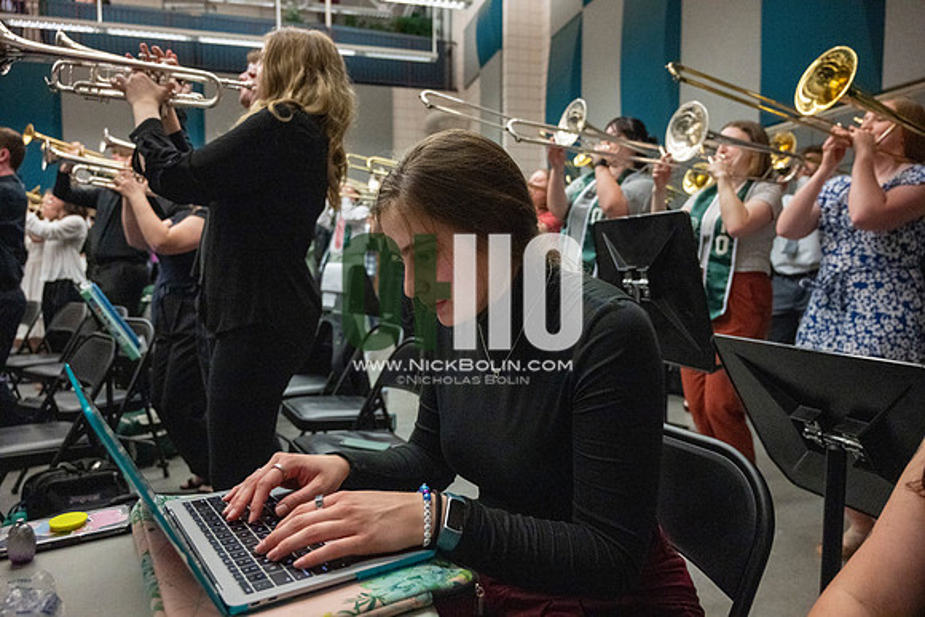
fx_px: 617
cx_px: 462
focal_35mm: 24
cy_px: 308
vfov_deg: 53.2
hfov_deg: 73.7
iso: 10000
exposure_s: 1/500
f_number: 4
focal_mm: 24
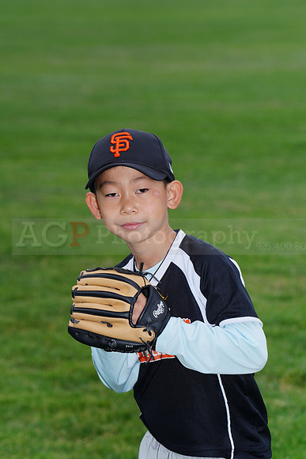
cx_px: 153
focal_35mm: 200
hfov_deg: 6.9
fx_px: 2548
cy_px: 230
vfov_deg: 10.3
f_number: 8
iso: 200
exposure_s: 1/200
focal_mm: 200
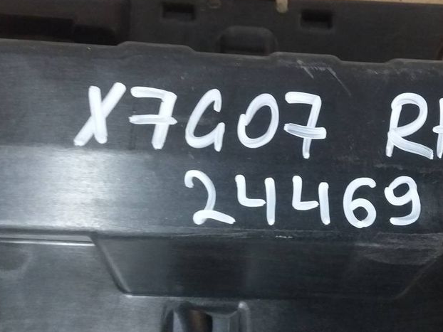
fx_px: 576
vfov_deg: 32.1
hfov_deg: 41.8
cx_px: 271
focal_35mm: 45
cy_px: 131
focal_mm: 3.7
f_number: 1.9
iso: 320
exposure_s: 1/17
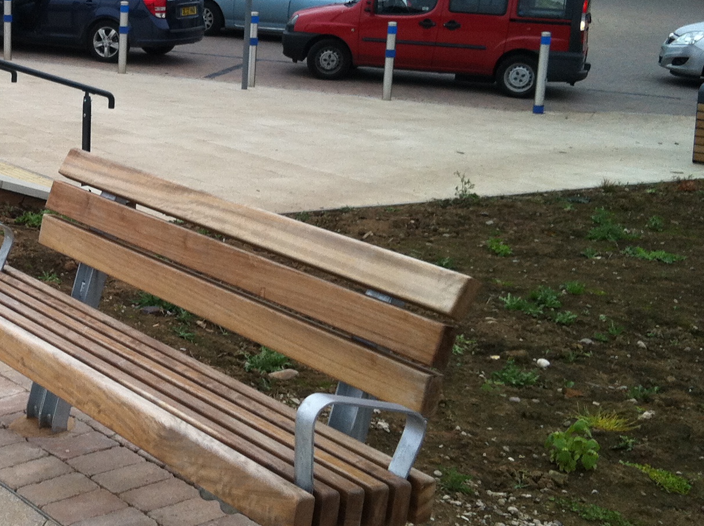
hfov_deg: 25.3
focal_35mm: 75
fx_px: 1523
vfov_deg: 19.5
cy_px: 195
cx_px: 79
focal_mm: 3.85
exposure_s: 1/160
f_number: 2.8
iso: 80
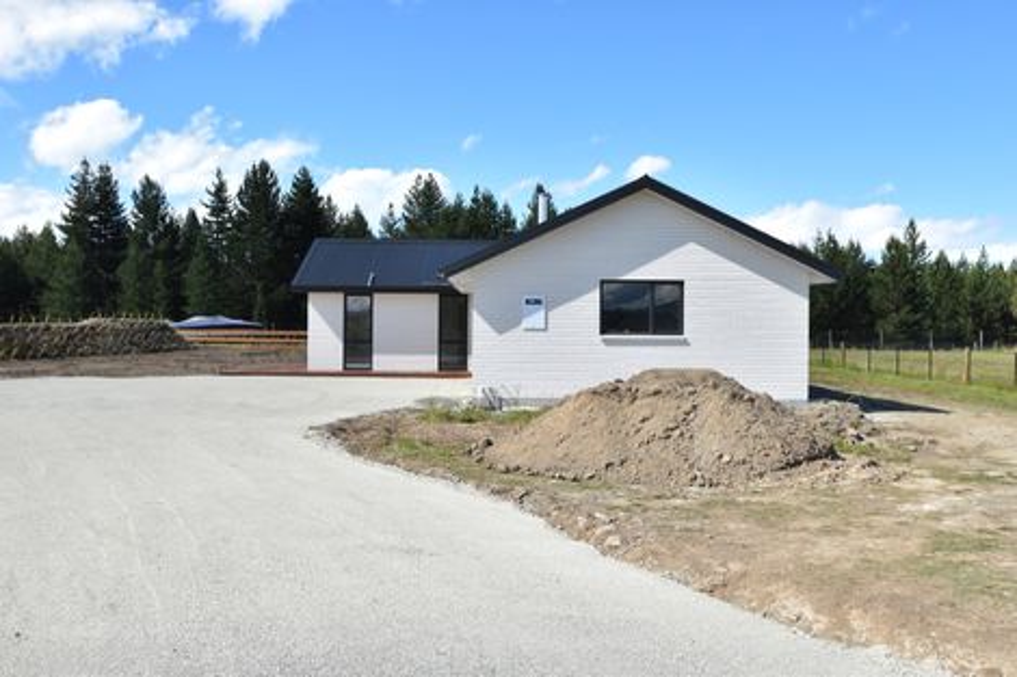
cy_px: 338
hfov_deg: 59.5
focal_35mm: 32
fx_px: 890
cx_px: 508
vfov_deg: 41.7
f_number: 10
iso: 200
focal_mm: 21
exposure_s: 1/400
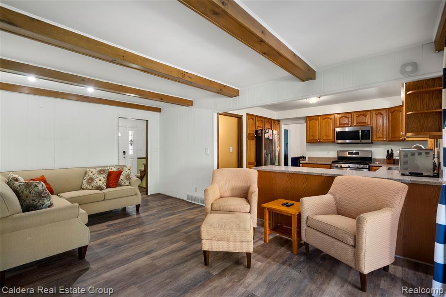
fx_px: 198
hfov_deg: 96.7
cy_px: 148
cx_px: 223
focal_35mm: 16
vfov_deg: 73.8
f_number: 4
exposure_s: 1/5
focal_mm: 16
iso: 100
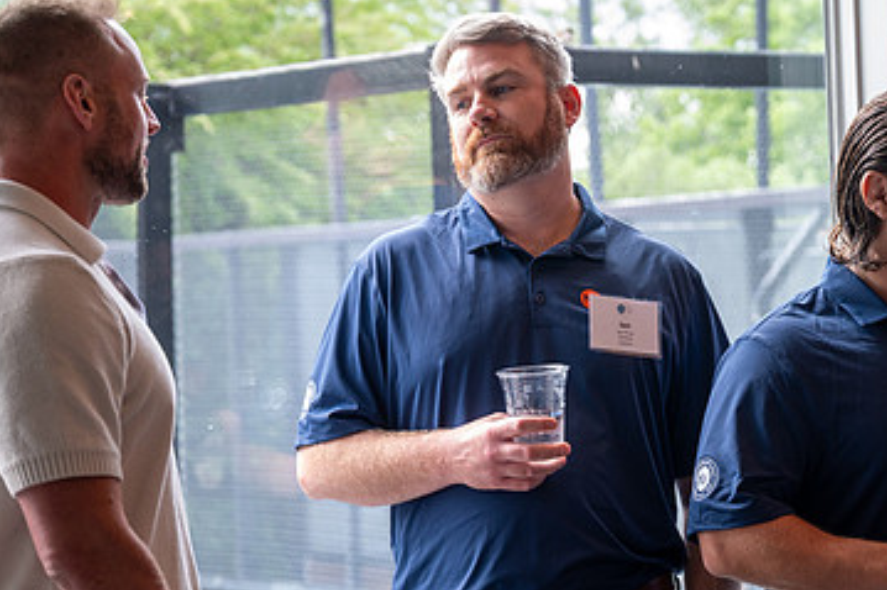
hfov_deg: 18.1
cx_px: 571
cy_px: 296
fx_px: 2783
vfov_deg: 12.1
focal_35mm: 113
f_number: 4
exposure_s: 1/100
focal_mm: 70
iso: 640
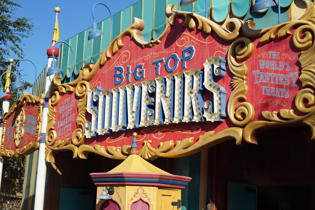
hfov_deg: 39.6
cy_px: 105
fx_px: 438
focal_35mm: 50
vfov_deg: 27.0
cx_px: 158
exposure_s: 1/400
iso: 100
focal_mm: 50
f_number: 6.3
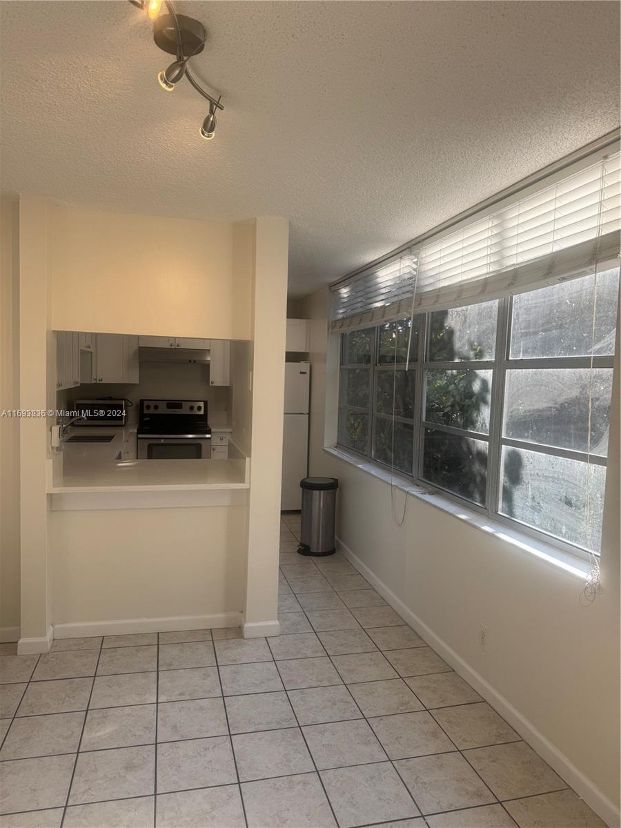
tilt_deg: -4.8
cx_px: 310
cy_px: 414
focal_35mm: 24
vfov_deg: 71.6
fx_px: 574
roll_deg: -1.6
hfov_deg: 56.8
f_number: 1.78
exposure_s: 1/404
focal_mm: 6.76
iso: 80
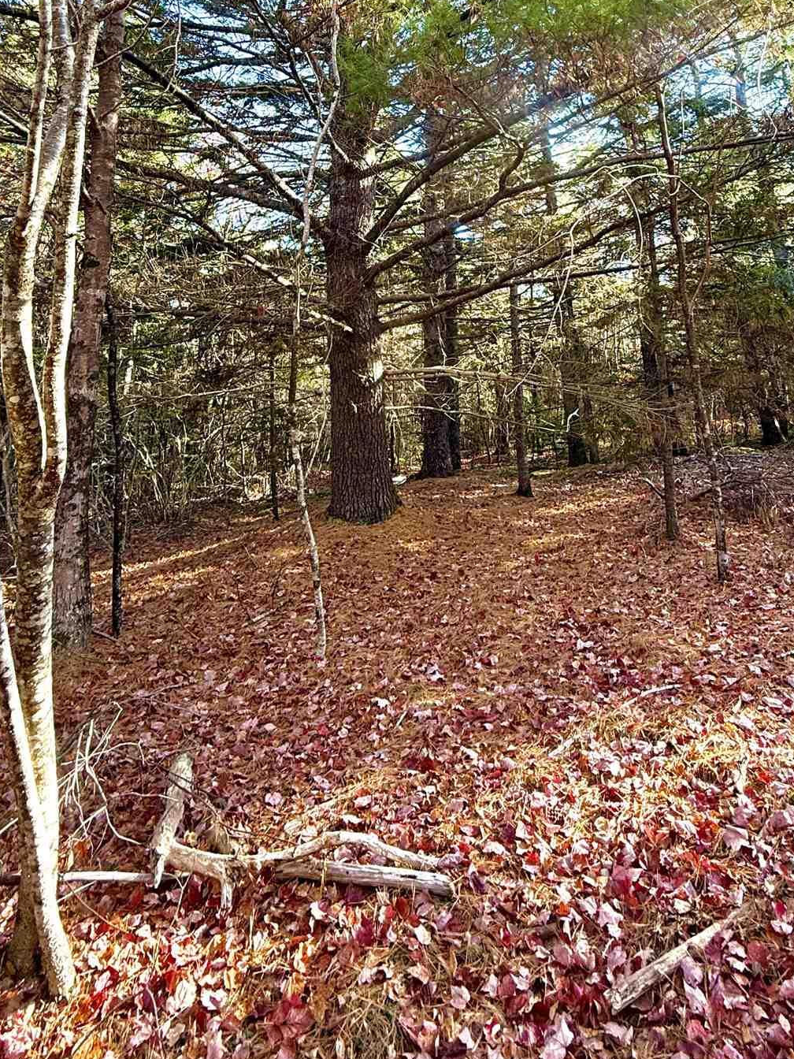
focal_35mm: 24
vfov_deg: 63.9
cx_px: 434
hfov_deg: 56.7
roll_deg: +0.4
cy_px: 180
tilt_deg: +21.1
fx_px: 734
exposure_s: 1/99
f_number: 2.2
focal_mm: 2.22
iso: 80
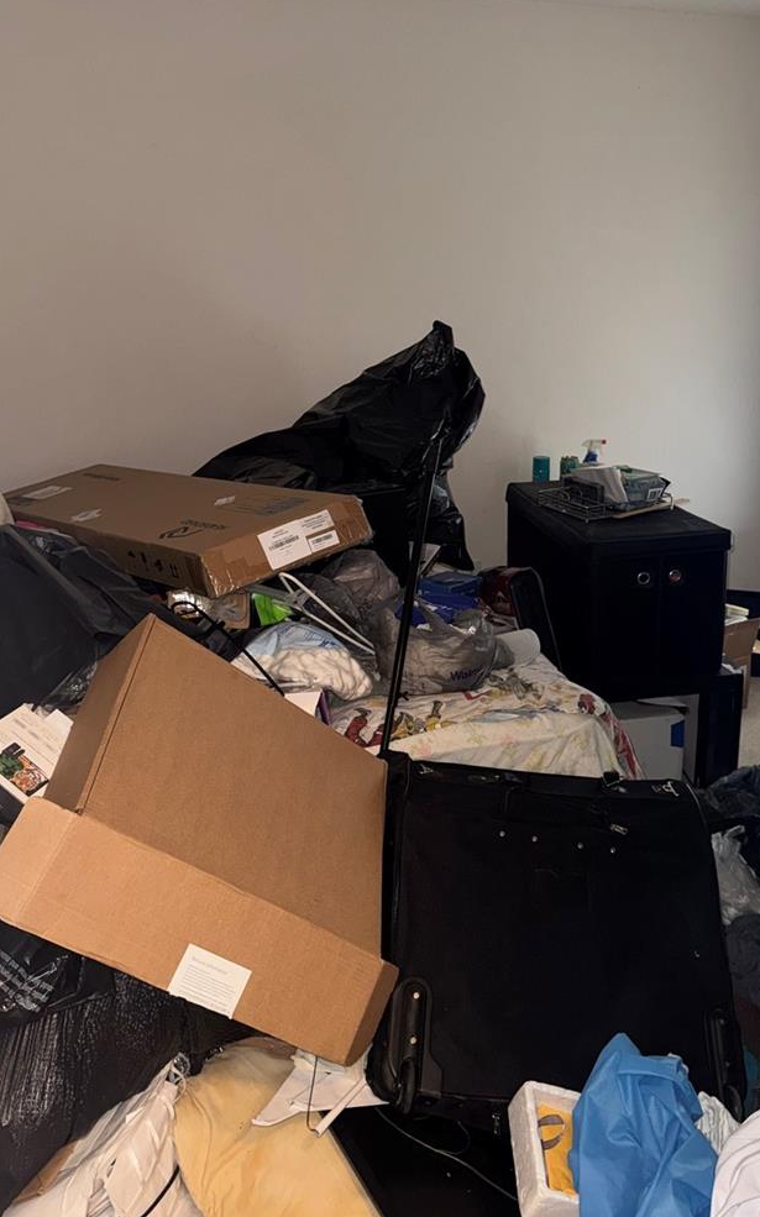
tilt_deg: -13.1
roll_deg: +1.6
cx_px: 475
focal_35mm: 31
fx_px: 1028
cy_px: 526
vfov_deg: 61.0
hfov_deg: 40.3
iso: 125
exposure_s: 1/12
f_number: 1.78
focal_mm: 6.76
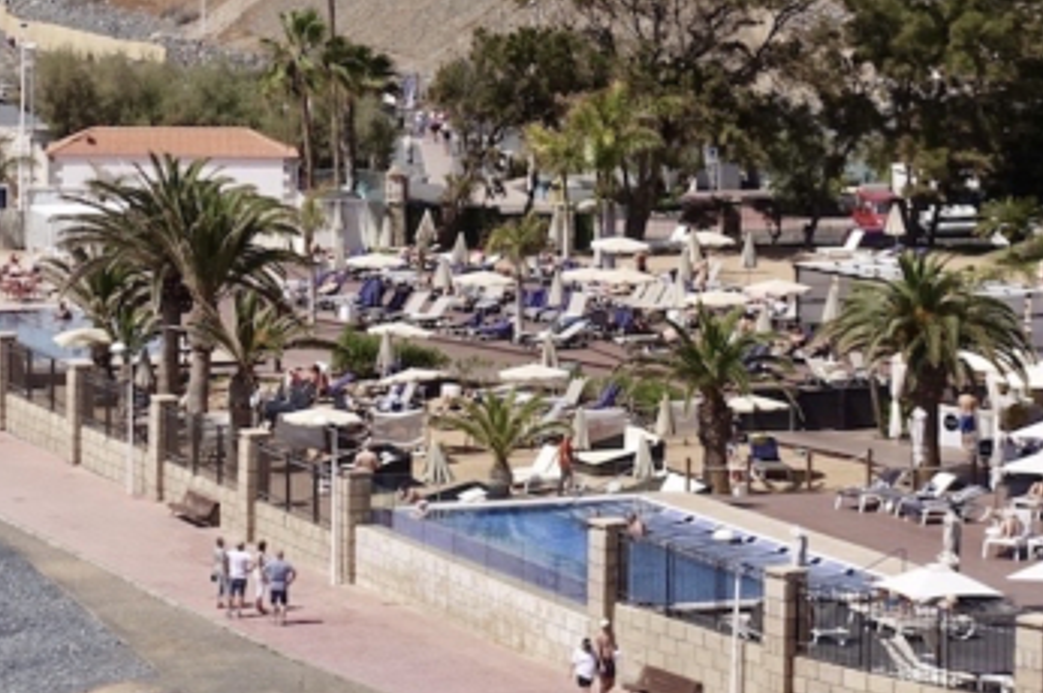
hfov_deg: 12.8
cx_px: -350
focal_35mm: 155
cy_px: -11
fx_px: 4486
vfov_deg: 8.8
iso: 125
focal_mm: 18.89
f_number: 5.6
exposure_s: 1/125
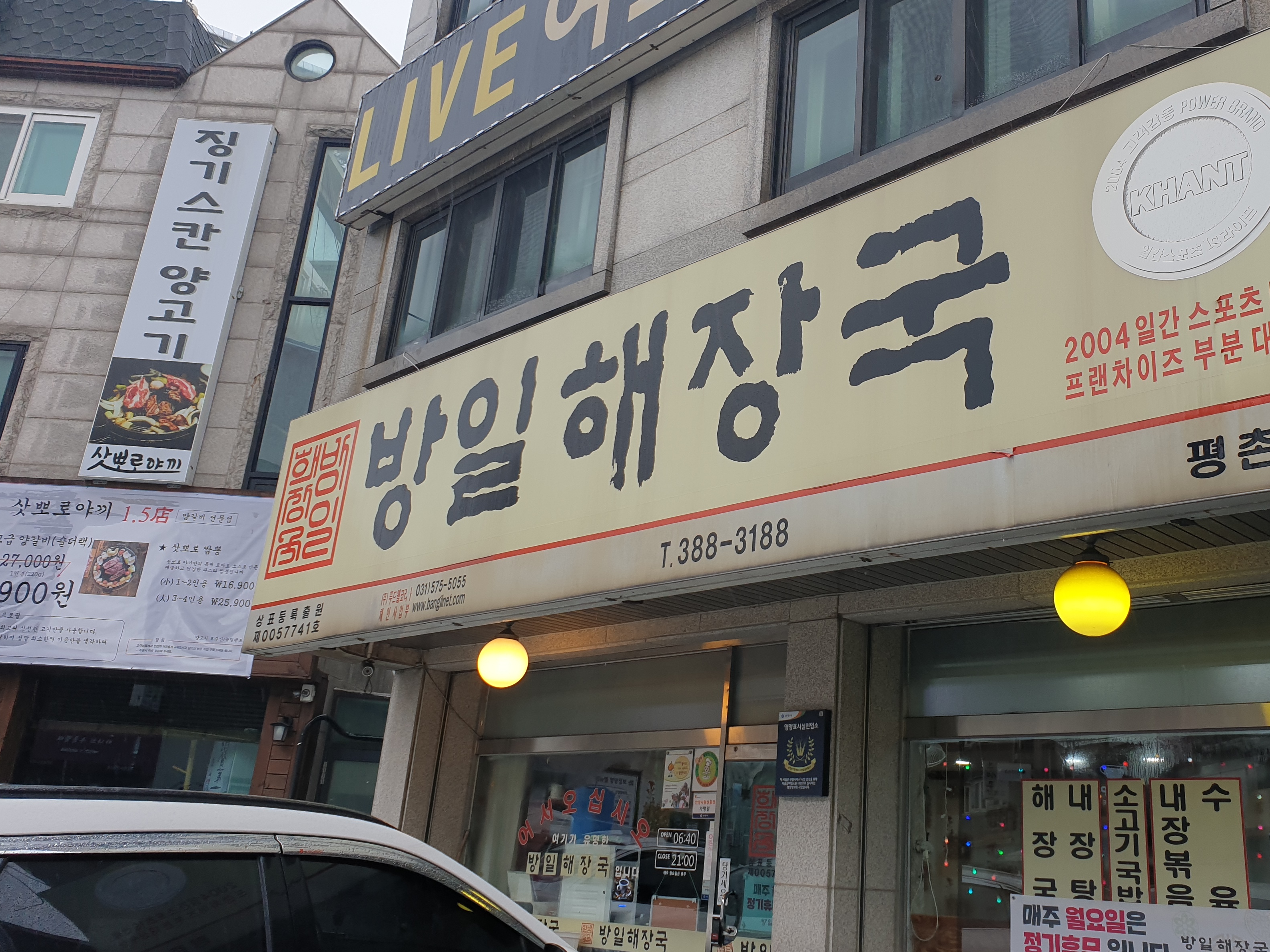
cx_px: 800
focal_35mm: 33
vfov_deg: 42.7
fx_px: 1211
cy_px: 380
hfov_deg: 54.7
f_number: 2.4
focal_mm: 4.3
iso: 50
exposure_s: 1/145
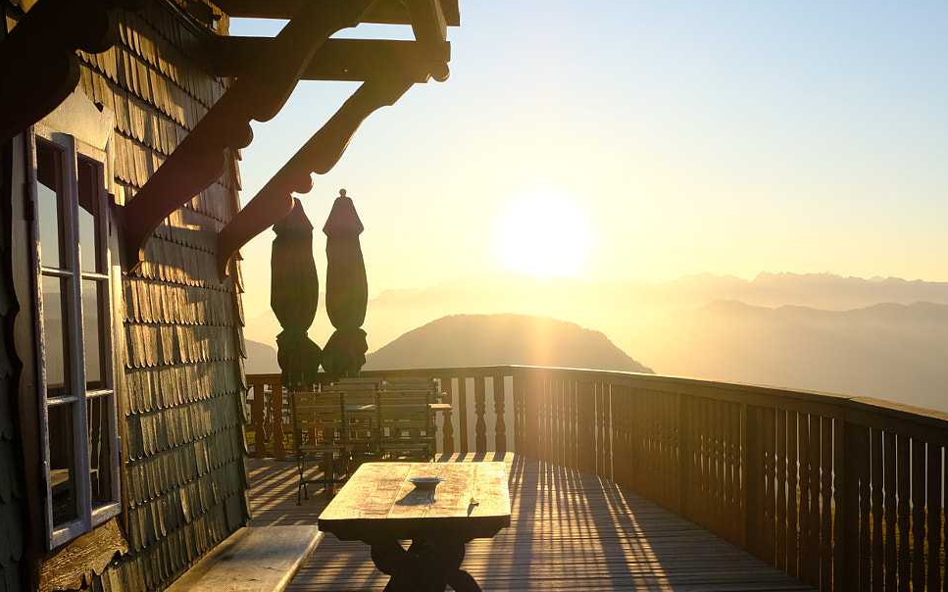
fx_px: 1524
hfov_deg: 34.5
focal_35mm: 59
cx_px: 536
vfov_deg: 21.8
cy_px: 440
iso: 400
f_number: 5.6
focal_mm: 23
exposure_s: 1/1100
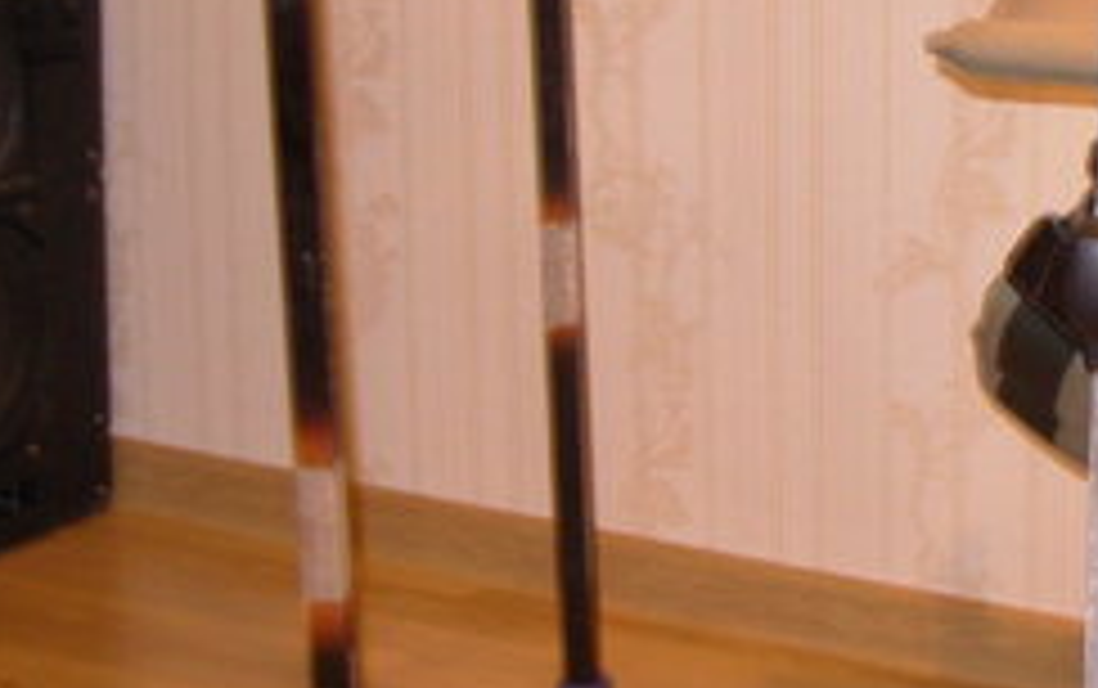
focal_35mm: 132
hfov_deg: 15.3
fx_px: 3954
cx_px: 1269
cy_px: 139
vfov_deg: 9.9
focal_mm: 6.3
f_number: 2.9
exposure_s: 1/1.5
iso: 55
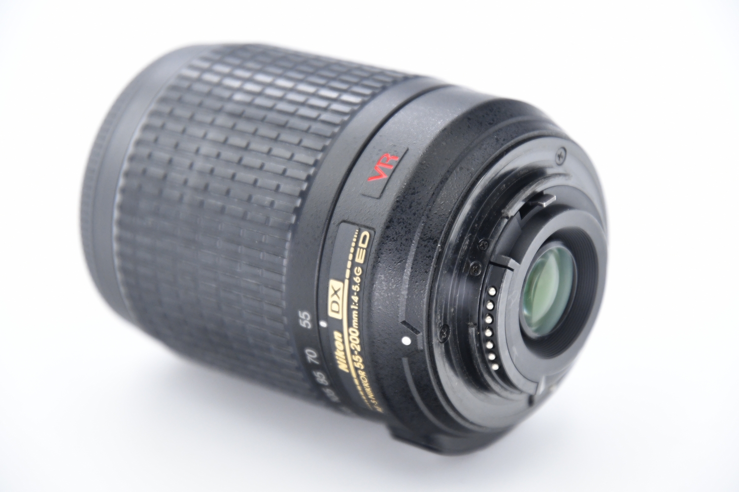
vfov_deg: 11.4
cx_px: 370
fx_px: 2463
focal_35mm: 120
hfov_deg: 17.1
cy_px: 246
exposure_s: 1/400
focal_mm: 80
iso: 2000
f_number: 4
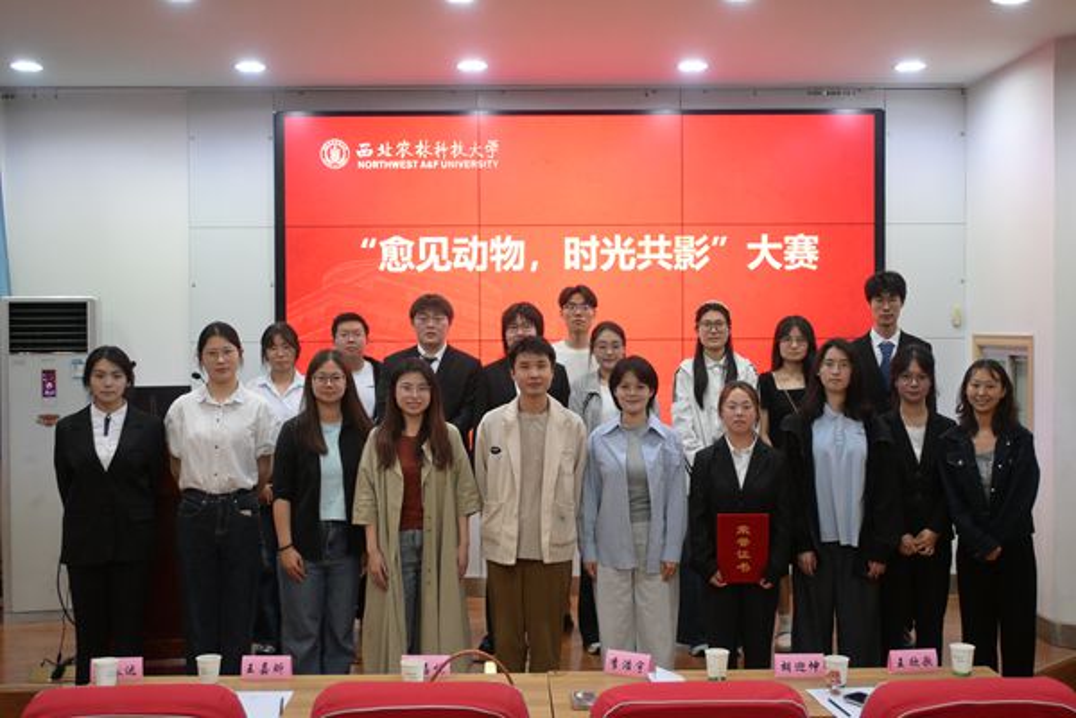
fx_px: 1255
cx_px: 538
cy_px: 359
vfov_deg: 31.9
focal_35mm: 42
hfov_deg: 46.4
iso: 3200
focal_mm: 28
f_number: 4.5
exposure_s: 1/125
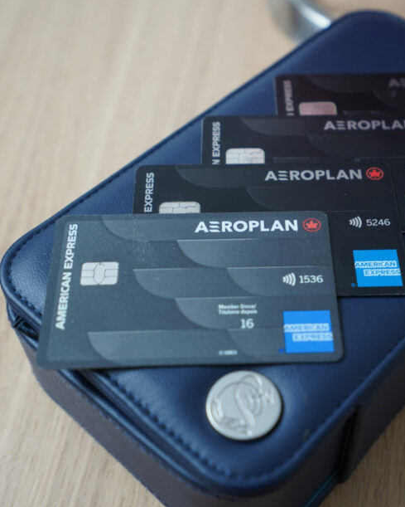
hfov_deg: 30.1
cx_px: 259
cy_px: 255
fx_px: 749
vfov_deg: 37.3
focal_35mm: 50
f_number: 4
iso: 640
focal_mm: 35
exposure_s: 1/13
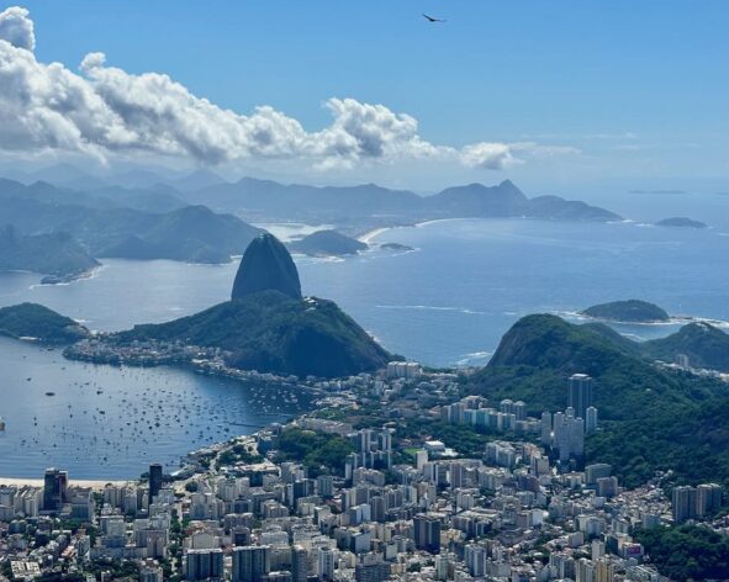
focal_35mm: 66
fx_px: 1423
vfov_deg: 23.1
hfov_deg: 28.7
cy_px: 258
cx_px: 306
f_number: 1.6
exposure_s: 1/6329
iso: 40
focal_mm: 5.96
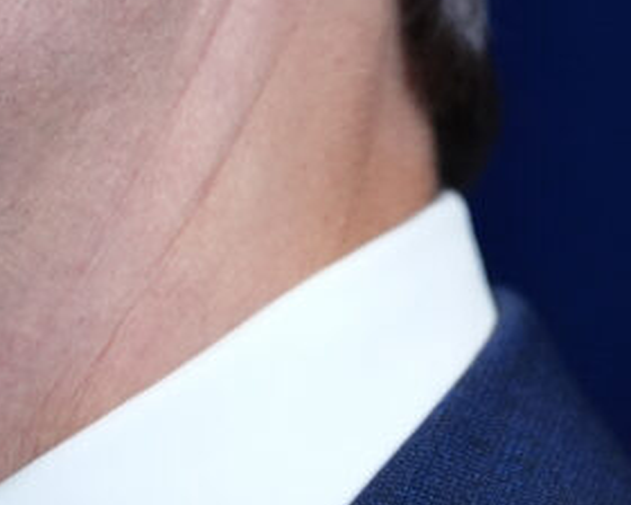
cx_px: -5
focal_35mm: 1005
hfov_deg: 1.9
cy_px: -316
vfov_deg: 1.5
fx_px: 18769
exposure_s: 1/500
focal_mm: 200
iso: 5000
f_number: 2.8
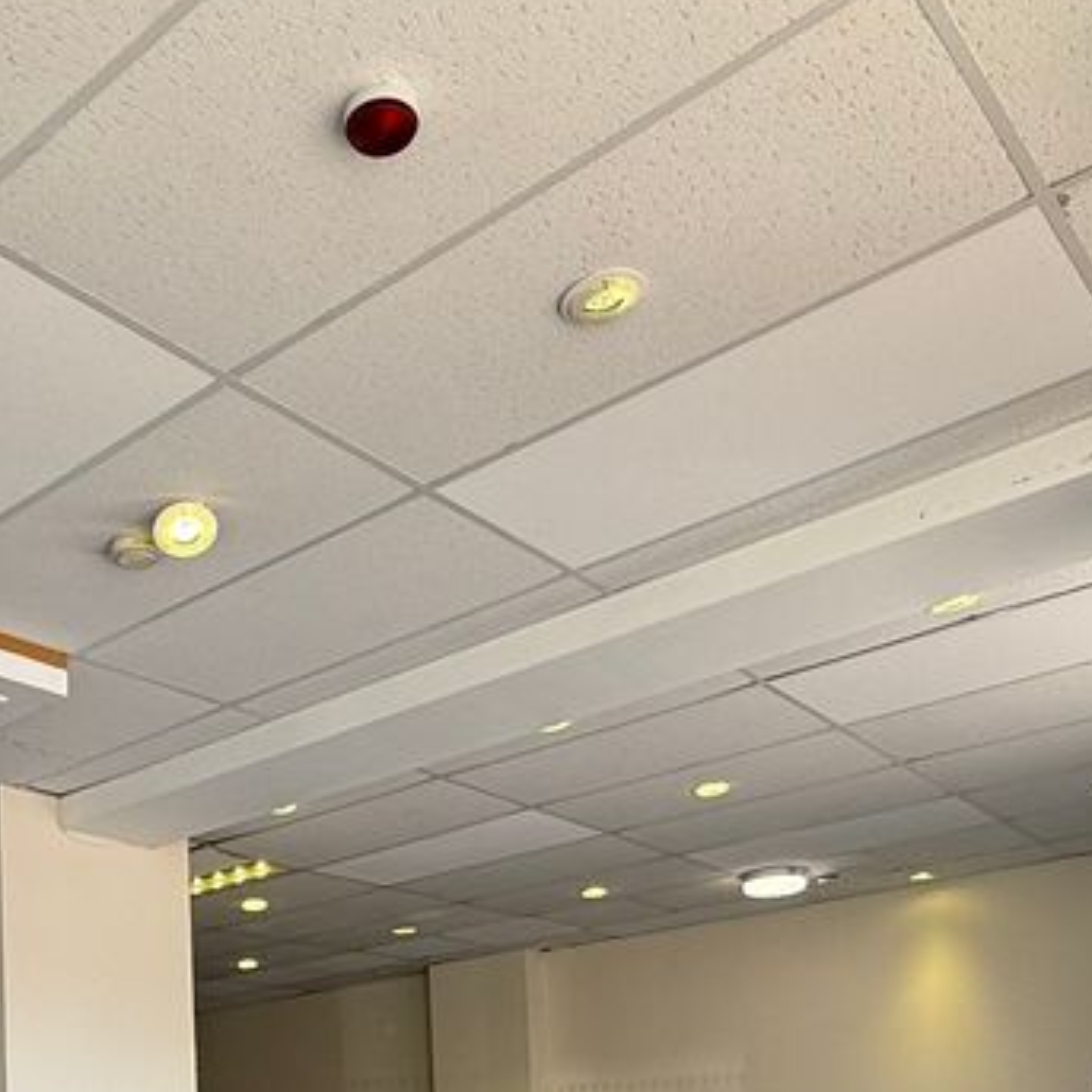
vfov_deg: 36.8
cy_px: 1132
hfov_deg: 40.7
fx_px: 1428
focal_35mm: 40
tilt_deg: +2.3
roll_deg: +2.7
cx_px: 280
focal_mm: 2.22
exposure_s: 1/114
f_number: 2.2
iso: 40
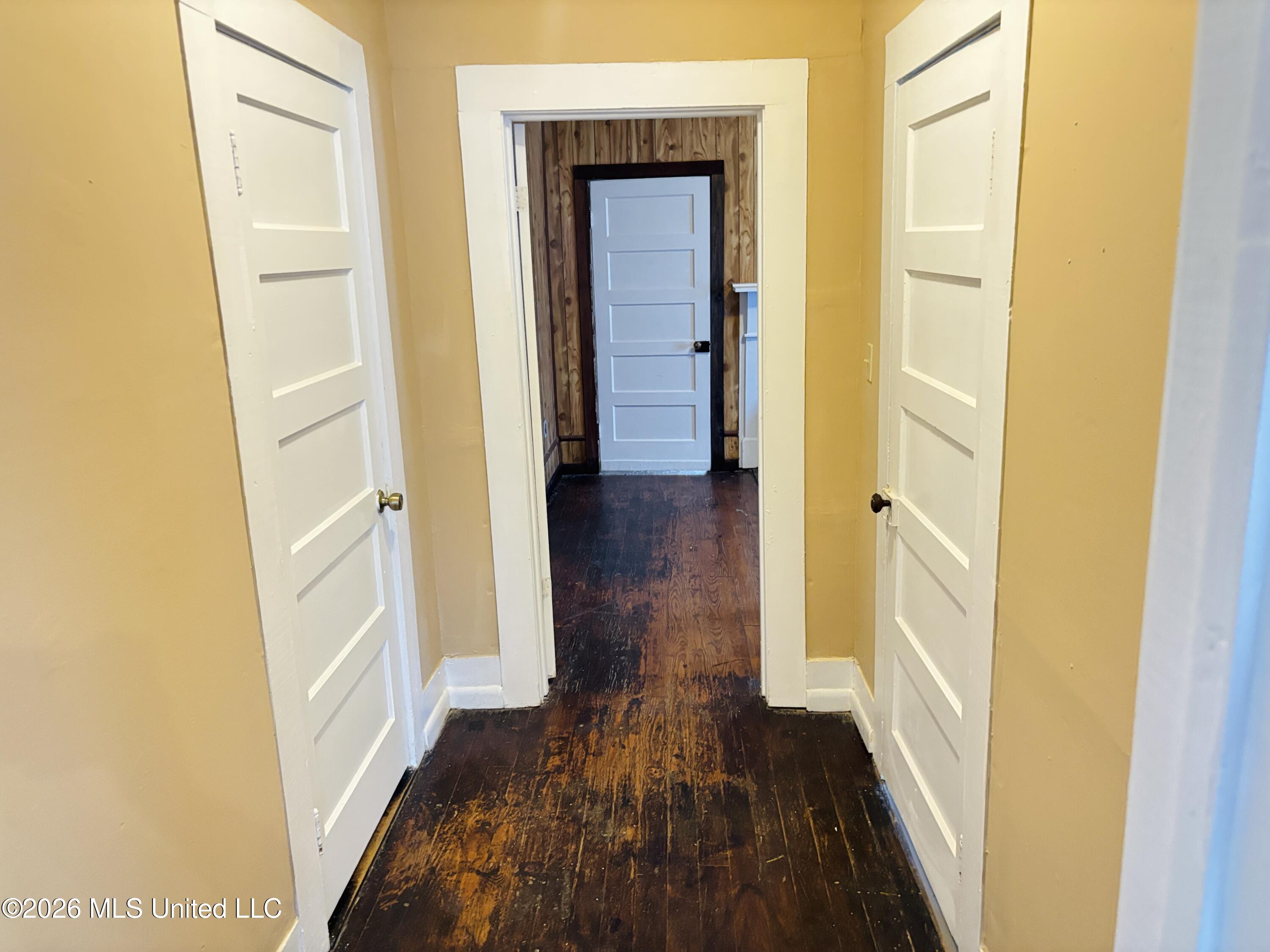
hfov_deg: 67.3
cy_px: 476
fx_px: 954
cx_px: 635
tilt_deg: -12.6
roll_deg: +2.0
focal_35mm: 26
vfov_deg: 53.1
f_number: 1.6
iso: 500
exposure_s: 1/40
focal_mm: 5.96
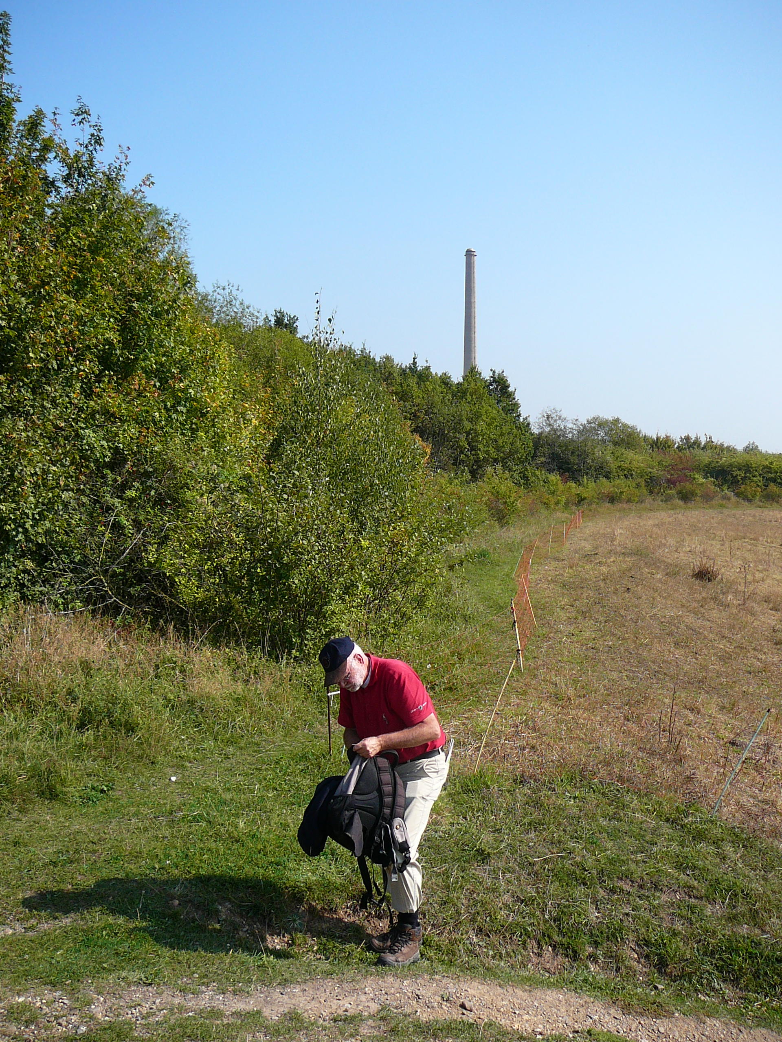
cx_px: 391
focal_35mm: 35
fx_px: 1054
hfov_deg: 40.7
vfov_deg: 52.6
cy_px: 521
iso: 80
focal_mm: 5.2
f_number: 2.8
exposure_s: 1/1000
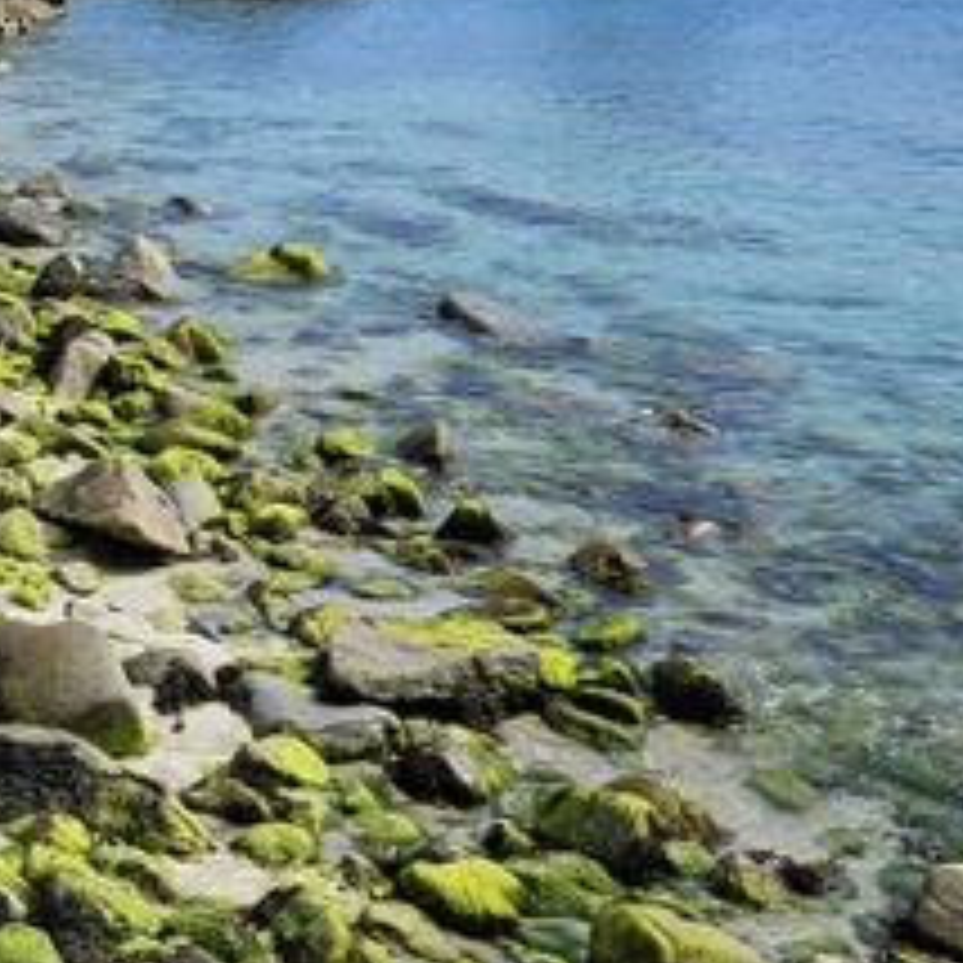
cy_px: 320
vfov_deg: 22.7
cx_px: -108
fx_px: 2392
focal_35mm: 76
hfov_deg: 21.5
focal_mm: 5.4
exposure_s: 1/3126
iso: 25
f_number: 1.8
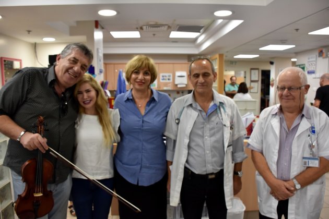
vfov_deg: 47.9
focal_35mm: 27
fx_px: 247
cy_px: 110
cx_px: 164
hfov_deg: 67.4
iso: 800
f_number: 5
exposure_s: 1/100
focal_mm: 18
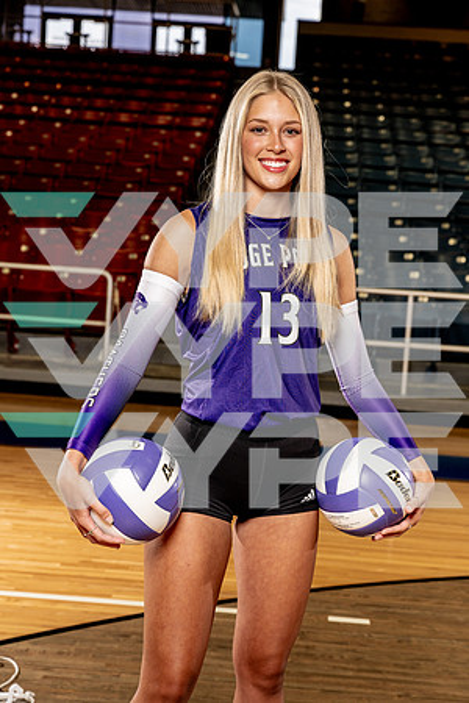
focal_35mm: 64
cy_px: 352
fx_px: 1251
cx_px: 234
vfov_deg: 31.4
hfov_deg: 21.2
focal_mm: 64
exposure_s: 1/250
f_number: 5.6
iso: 640
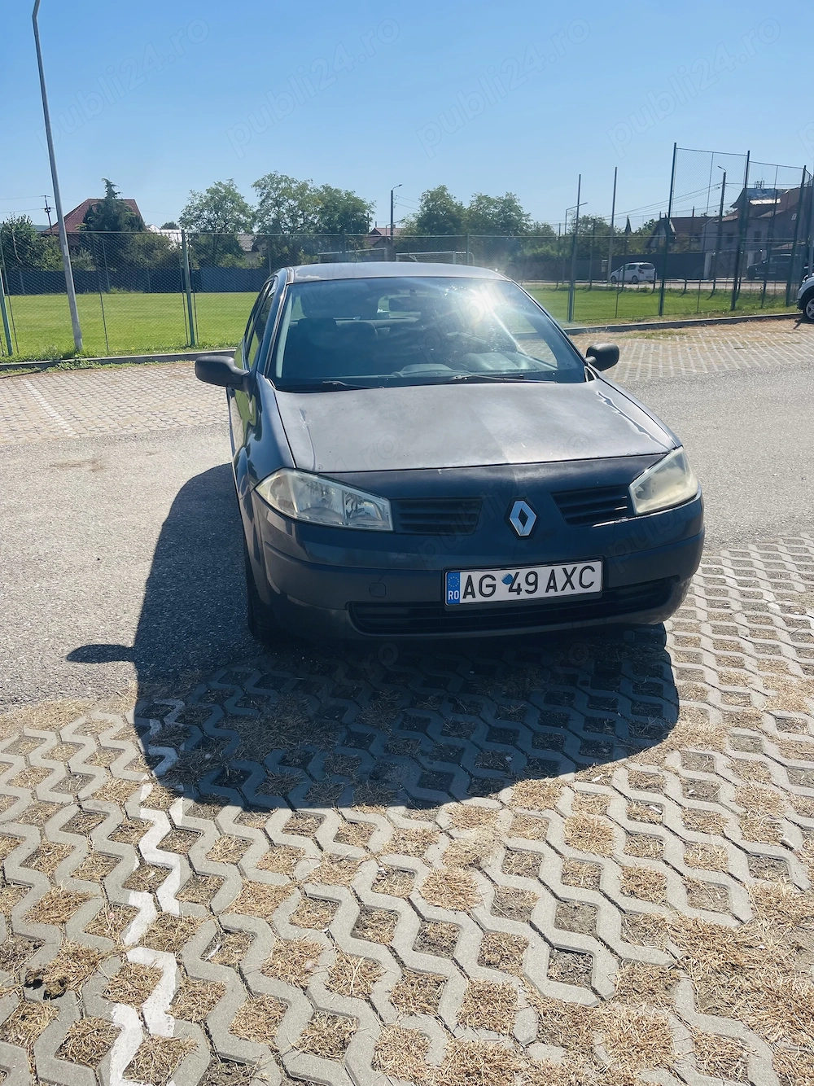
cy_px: 543
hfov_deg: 54.9
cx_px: 407
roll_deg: +1.7
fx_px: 784
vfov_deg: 69.4
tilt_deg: -19.1
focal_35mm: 25
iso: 32
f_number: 1.6
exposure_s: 1/4525
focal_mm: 5.1
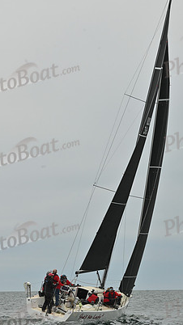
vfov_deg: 15.8
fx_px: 1174
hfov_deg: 8.9
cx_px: 122
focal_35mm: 136
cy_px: 185
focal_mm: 90
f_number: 10
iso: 320
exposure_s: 1/1000
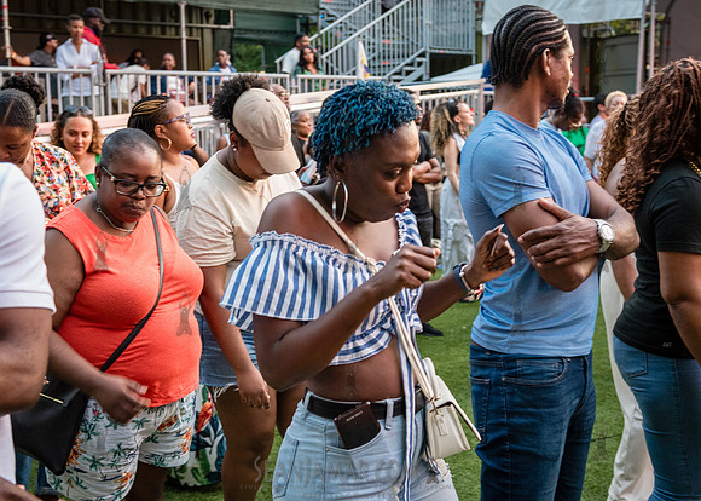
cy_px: 234
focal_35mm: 43
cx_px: 350
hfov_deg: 44.9
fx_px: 848
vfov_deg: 32.9
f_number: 3.5
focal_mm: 36
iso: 2000
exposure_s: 1/125
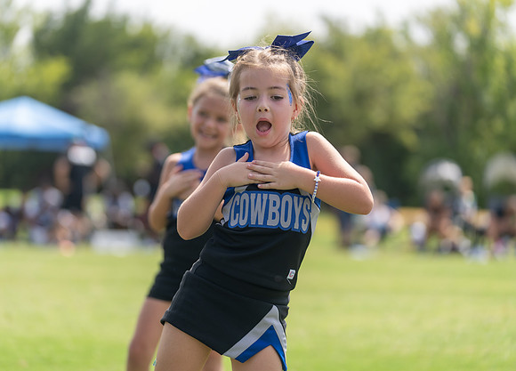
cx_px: 232
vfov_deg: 11.6
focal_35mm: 125
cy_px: 182
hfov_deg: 16.0
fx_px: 1831
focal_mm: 116
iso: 100
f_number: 2.8
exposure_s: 1/1250
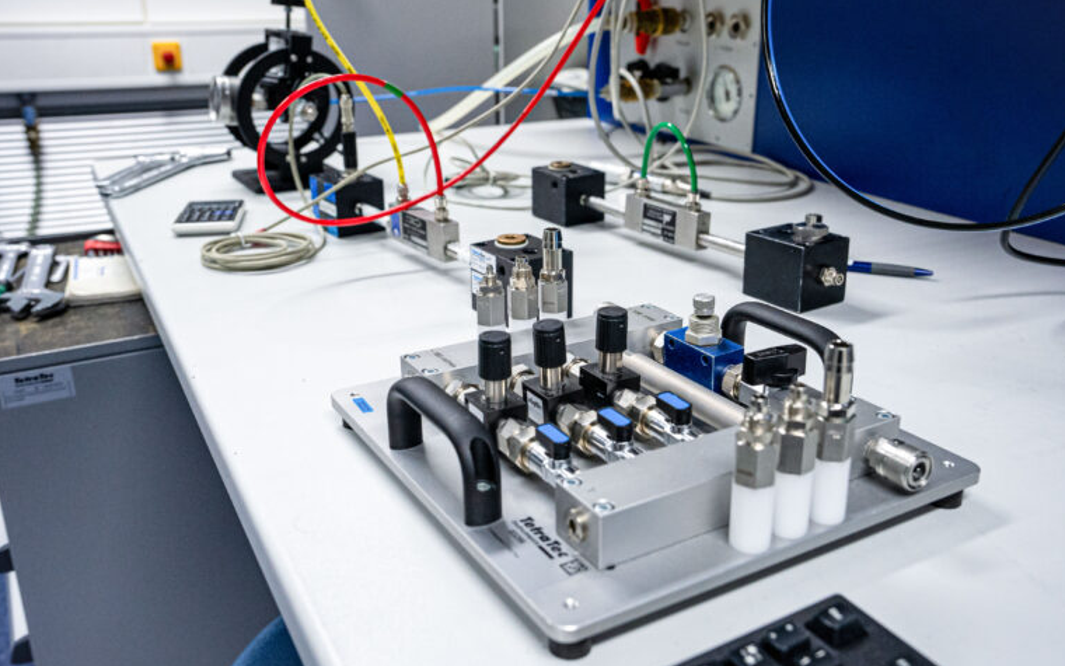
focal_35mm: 34
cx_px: 535
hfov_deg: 56.7
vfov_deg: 37.3
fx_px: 987
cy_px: 323
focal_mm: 33
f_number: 5.6
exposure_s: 1/200
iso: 3200
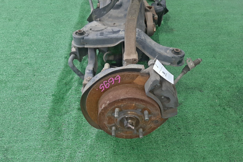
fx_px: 189
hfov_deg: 65.5
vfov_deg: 46.4
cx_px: 119
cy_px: 78
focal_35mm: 28
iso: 190
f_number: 1.7
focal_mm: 3.93
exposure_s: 1/33
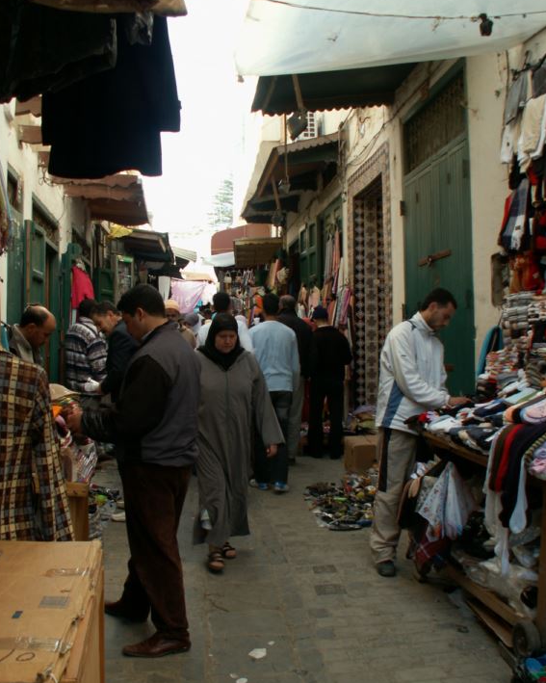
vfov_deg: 49.1
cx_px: 271
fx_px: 748
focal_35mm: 37
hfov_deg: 40.1
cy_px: 355
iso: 50
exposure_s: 1/50
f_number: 3.5
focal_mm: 5.86
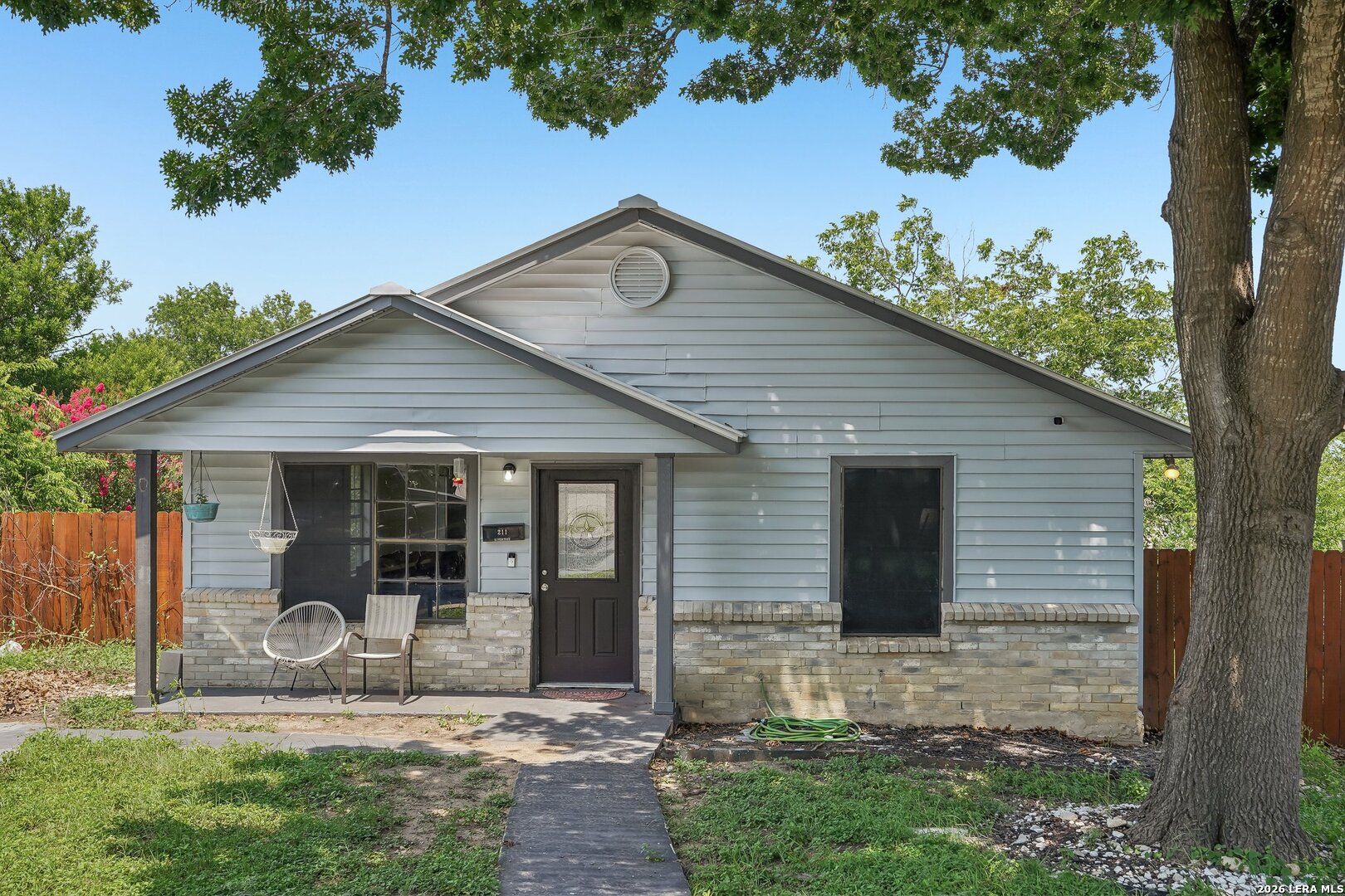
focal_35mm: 34
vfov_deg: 38.9
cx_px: 672
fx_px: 1270
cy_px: 448
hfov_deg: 55.8
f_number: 8
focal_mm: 34
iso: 100
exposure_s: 1/100
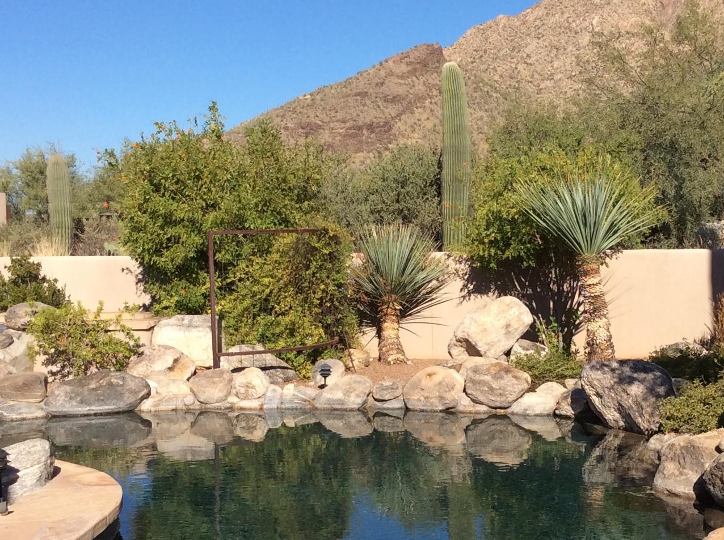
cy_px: 304
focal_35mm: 65
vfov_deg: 22.5
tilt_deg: -4.2
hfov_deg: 29.8
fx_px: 1357
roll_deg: +1.6
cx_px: 440
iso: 32
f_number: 2.4
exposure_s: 1/1634
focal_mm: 3.3
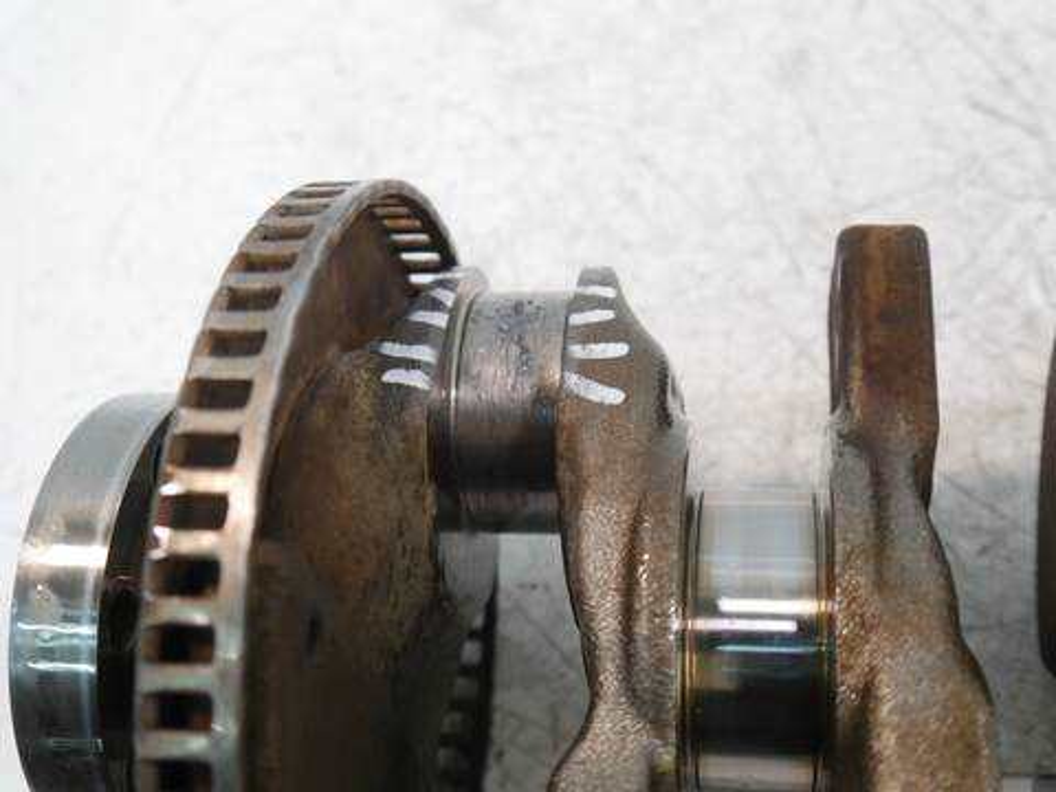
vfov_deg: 32.9
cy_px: 396
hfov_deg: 42.9
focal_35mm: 44
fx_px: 1342
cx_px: 528
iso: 1000
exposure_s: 1/60
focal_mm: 22
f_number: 4.4
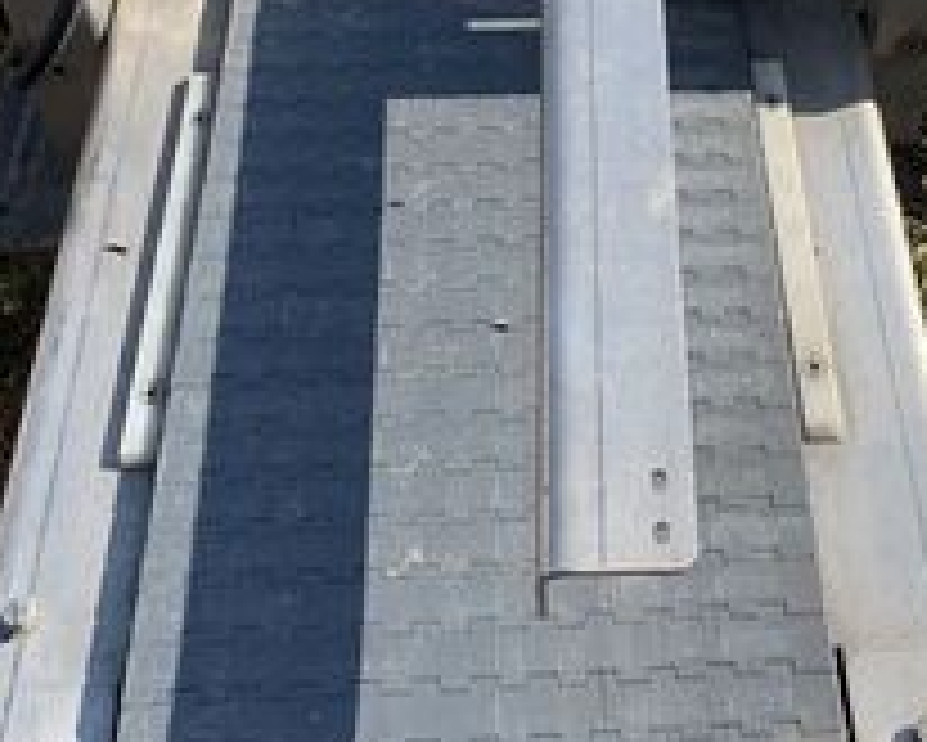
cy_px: 49
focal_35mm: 59
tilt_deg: -44.9
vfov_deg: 24.9
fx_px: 1619
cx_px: 639
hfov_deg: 31.6
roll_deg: -1.3
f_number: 1.8
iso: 25
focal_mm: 4.25
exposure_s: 1/1536
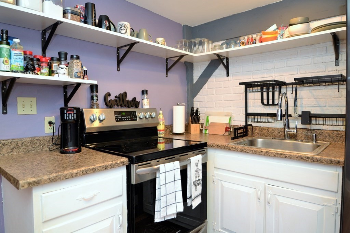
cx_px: 175
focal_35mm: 21
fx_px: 204
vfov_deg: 59.5
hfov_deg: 81.2
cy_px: 116
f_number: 2
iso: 450
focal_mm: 14
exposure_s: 1/60
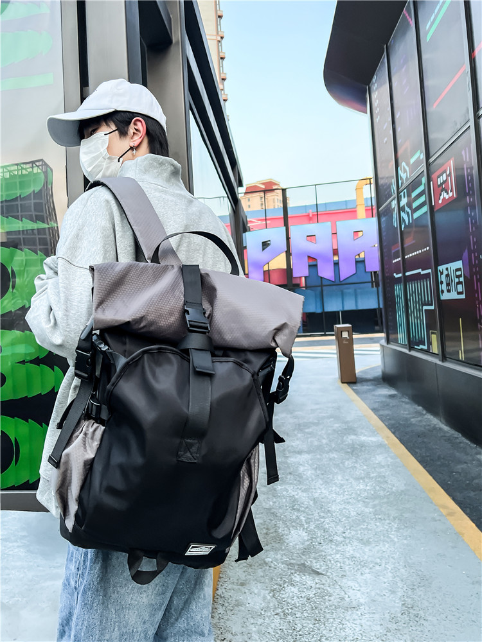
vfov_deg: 67.3
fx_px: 483
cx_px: 241
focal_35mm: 26
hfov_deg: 53.1
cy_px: 321
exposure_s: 1/120
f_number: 1.5
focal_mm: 5.7
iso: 100
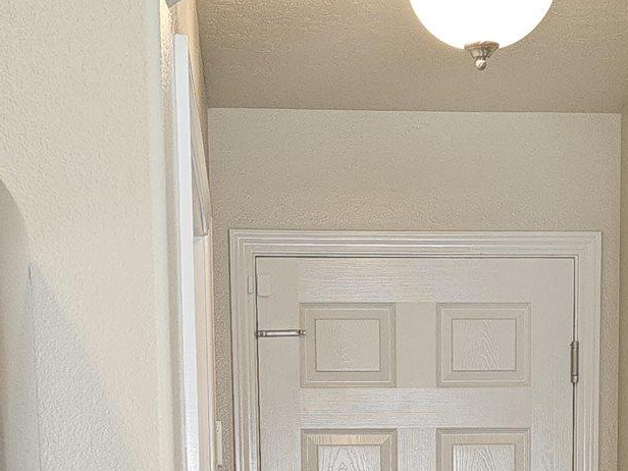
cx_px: 386
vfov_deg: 15.9
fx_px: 1560
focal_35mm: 86
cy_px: 677
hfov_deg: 22.7
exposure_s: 1/60
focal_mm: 6.3
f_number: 1.7
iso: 100
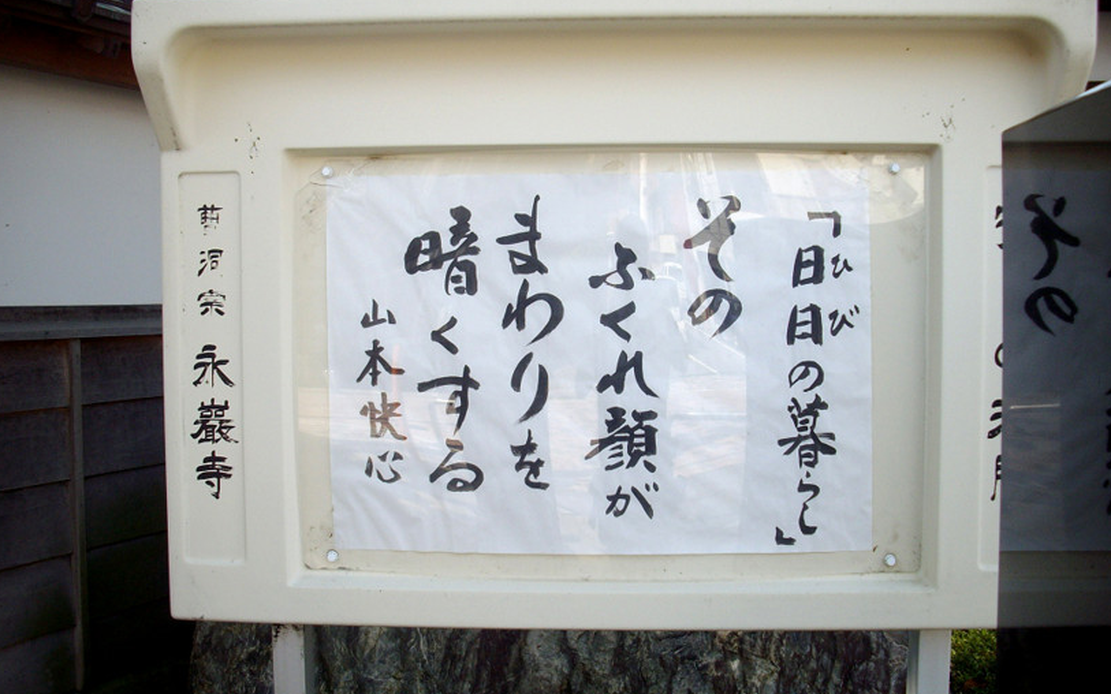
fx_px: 1241
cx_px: 574
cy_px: 331
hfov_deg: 48.2
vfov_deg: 31.2
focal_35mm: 41
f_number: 2.8
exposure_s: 1/200
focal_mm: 6.2
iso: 80
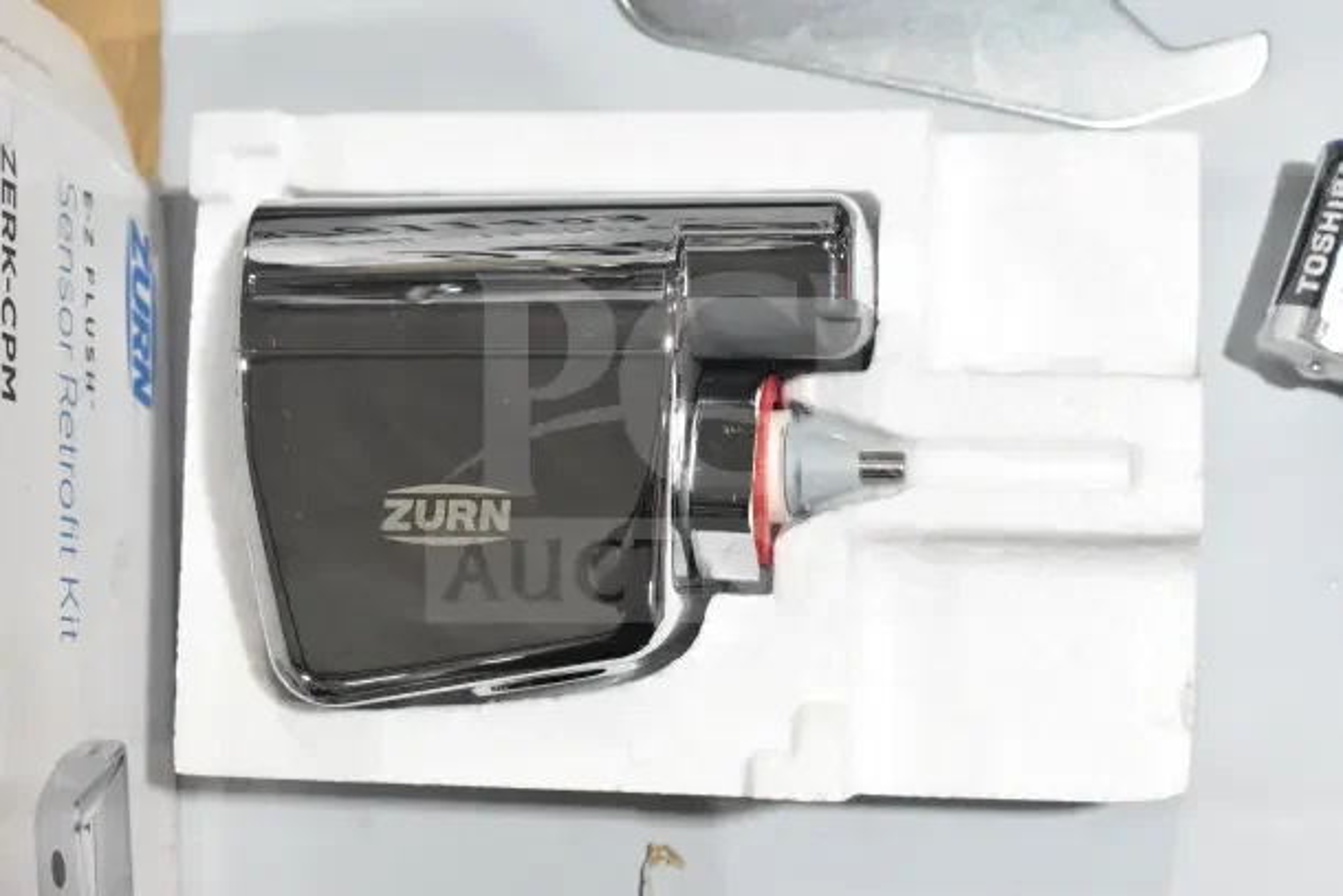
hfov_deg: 28.1
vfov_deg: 18.9
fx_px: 2686
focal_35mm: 72
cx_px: 672
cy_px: 448
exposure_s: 1/320
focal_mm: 48
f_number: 9
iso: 6400
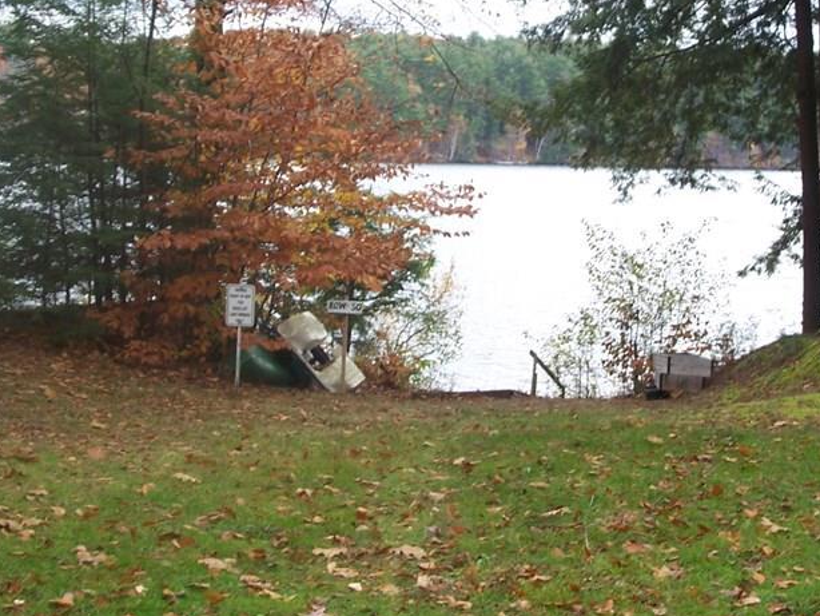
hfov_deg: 29.7
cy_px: 227
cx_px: 483
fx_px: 1540
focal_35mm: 65
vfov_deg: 22.5
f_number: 3.9
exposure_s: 1/60
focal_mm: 6.4
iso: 64
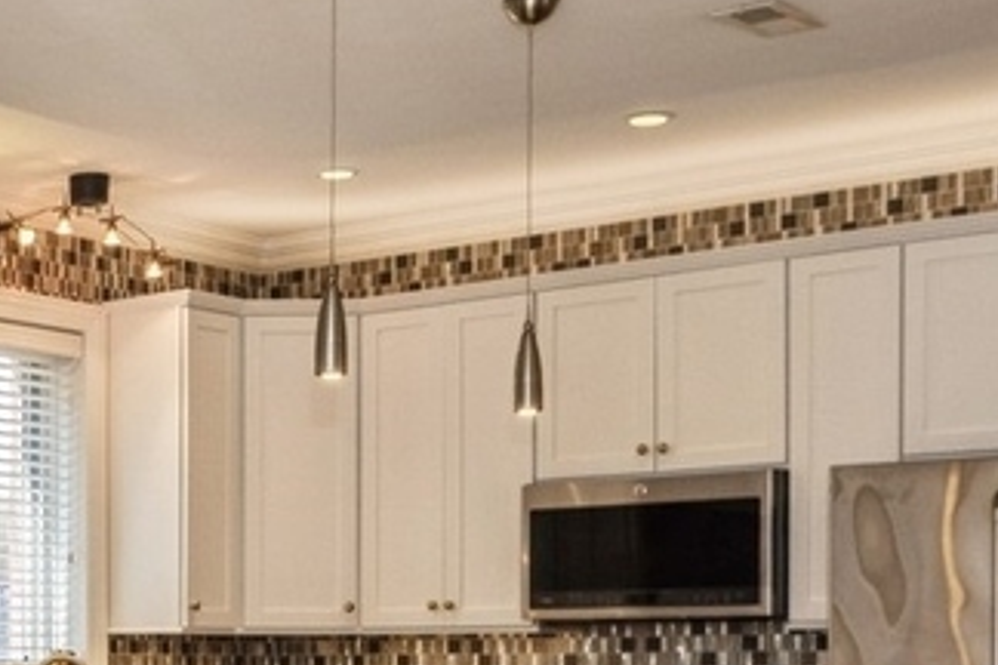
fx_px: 2218
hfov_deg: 22.7
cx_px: -291
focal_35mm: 80
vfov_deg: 16.5
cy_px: 748
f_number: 8
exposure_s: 1/60
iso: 320
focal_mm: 16
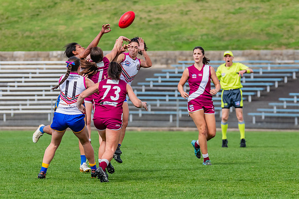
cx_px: 112
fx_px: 3211
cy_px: 82
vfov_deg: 3.6
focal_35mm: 386
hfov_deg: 5.3
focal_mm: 250
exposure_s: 1/1600
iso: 800
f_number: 7.1
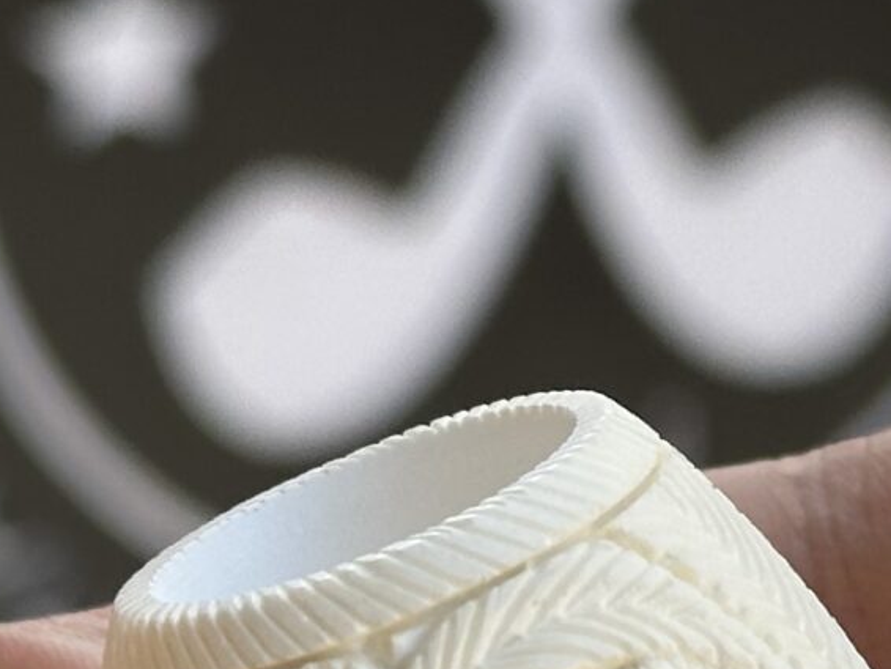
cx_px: 1033
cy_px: 460
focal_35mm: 217
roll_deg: -2.0
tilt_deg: -21.9
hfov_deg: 9.0
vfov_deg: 6.8
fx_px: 5588
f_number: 1.78
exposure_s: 1/709
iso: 64
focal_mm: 6.86
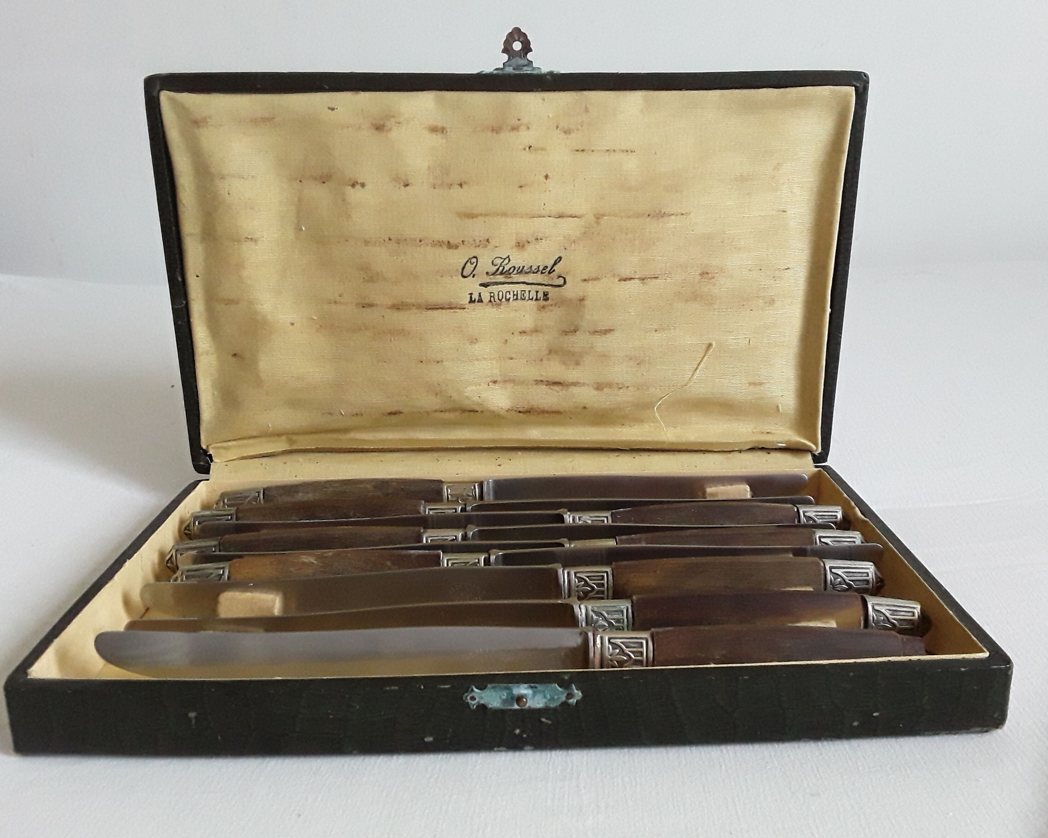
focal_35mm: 29
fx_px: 900
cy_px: 429
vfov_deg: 50.0
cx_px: 569
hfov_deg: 60.4
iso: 400
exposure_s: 1/224
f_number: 1.9
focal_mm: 2.91
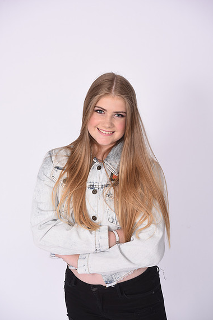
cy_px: 161
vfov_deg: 35.6
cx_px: 106
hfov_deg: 24.2
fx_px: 497
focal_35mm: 56
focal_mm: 55
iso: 160
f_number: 9
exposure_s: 1/125
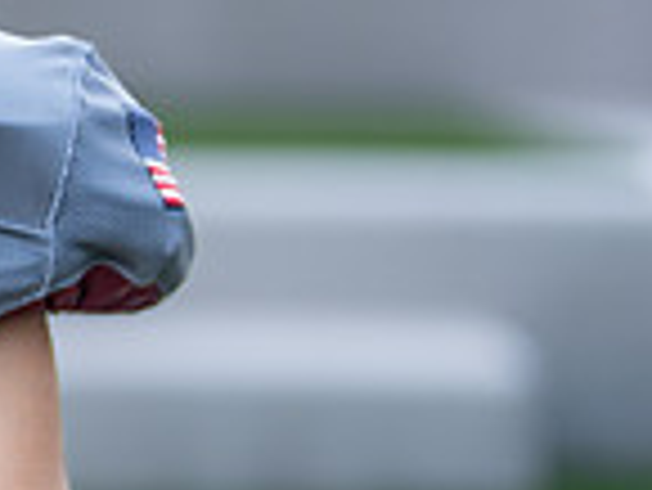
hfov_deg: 8.8
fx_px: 4128
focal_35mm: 219
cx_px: -360
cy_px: 312
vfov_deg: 6.8
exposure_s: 1/1600
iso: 100
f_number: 1.2
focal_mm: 50
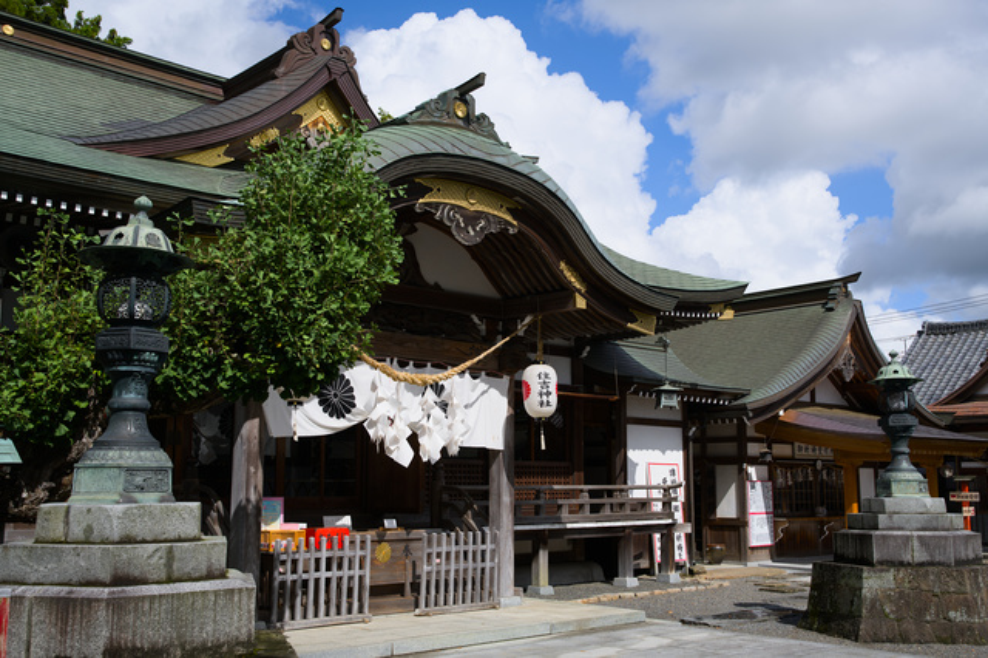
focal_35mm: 38
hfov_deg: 50.7
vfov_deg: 35.0
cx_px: 494
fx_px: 1042
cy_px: 329
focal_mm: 38
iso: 64
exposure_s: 1/100
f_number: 8
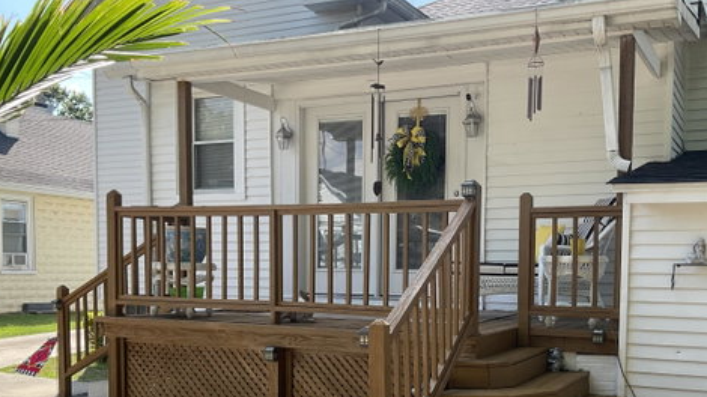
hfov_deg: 47.2
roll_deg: -0.1
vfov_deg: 27.2
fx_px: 806
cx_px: 410
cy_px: 311
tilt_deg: -3.0
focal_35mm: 43
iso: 16
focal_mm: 3
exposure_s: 1/529
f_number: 1.8
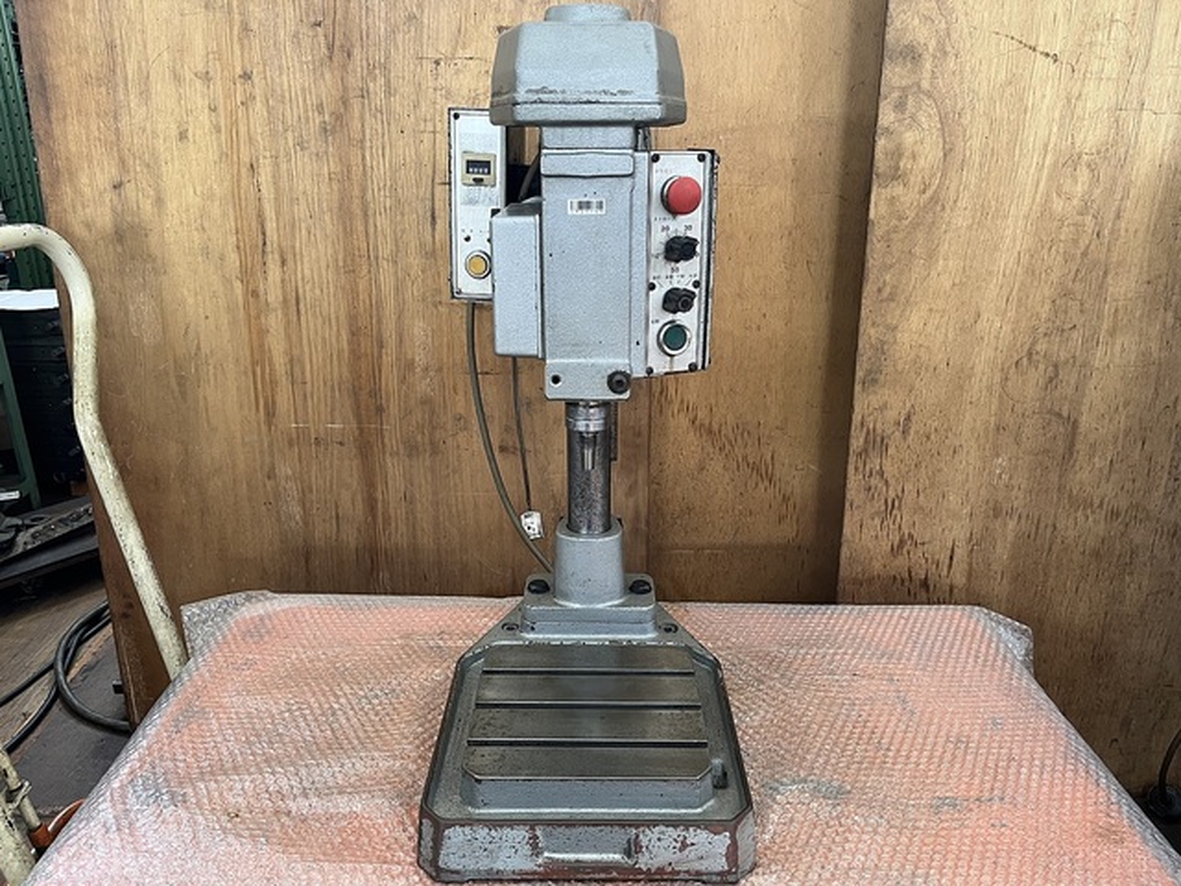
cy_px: 443
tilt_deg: -19.3
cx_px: 590
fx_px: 887
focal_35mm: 26
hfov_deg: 67.3
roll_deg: +0.7
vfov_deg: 53.1
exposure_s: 1/96
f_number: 1.6
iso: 125
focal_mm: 5.1
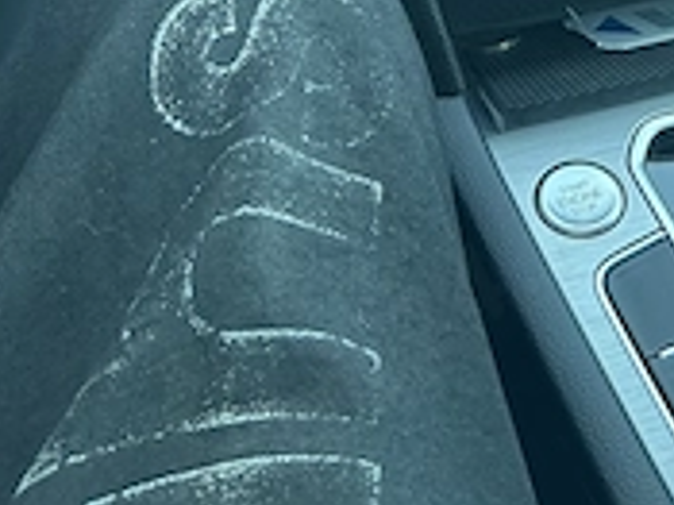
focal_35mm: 89
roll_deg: -3.0
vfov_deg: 15.6
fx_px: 1732
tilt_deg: -33.1
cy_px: -193
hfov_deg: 21.3
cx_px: 659
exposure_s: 1/120
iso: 125
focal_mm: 5.7
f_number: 1.5
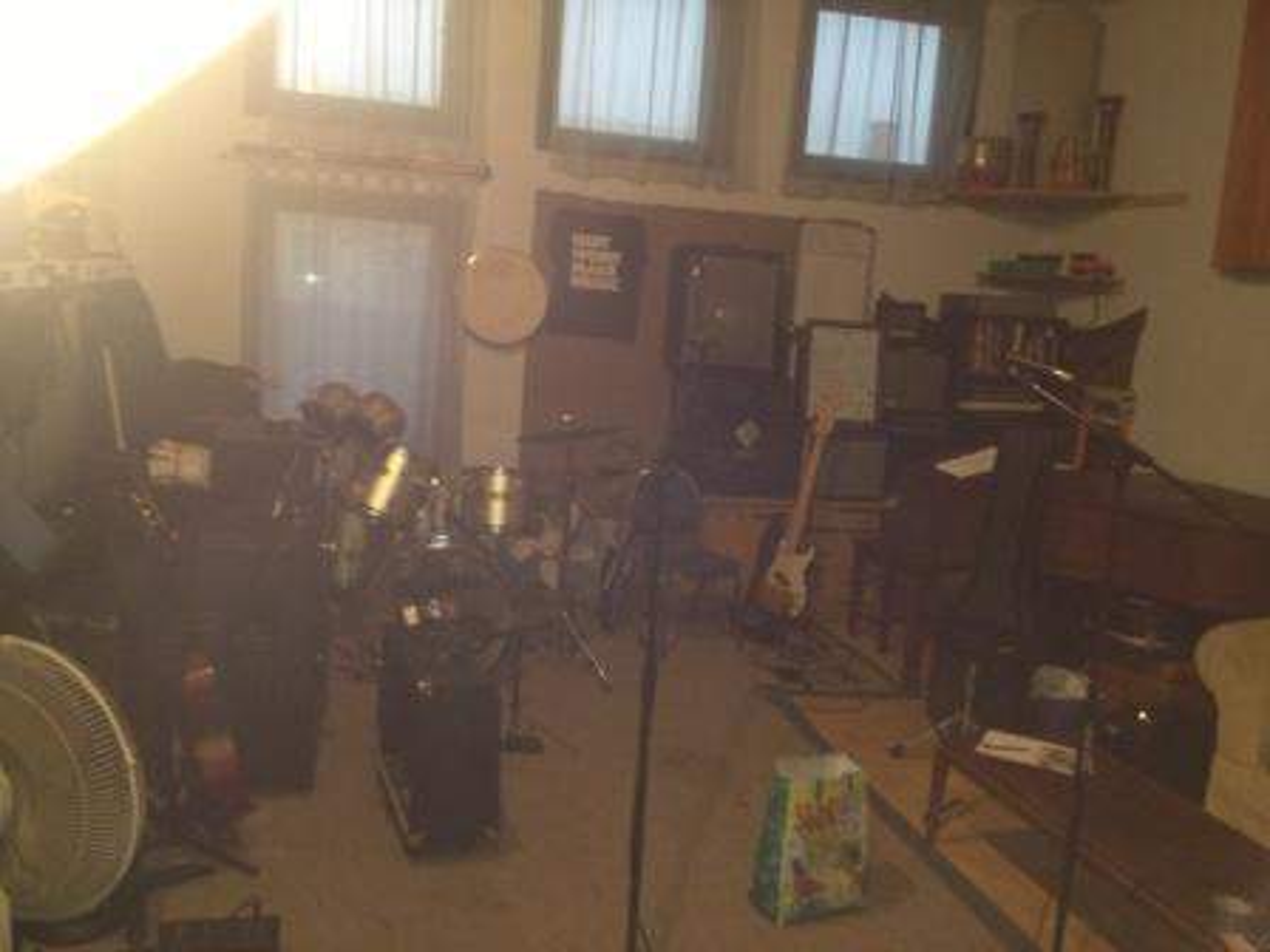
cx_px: 635
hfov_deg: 52.6
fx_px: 1284
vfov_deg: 40.7
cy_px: 476
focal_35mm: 35
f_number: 2.4
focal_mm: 4.28
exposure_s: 1/16
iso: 200
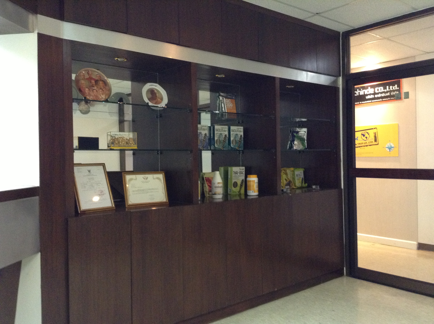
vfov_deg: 42.8
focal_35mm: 33
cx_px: 217
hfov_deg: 55.4
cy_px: 162
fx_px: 413
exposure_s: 1/15
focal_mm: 3.3
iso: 250
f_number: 2.4
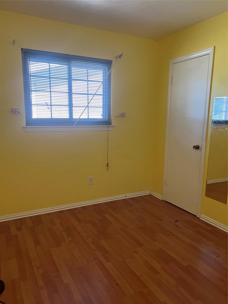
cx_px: 114
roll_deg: -2.0
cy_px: 152
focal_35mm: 26
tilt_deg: -7.6
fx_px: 228
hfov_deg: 53.1
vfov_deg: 67.3
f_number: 1.5
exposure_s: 1/60
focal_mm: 5.7
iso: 125
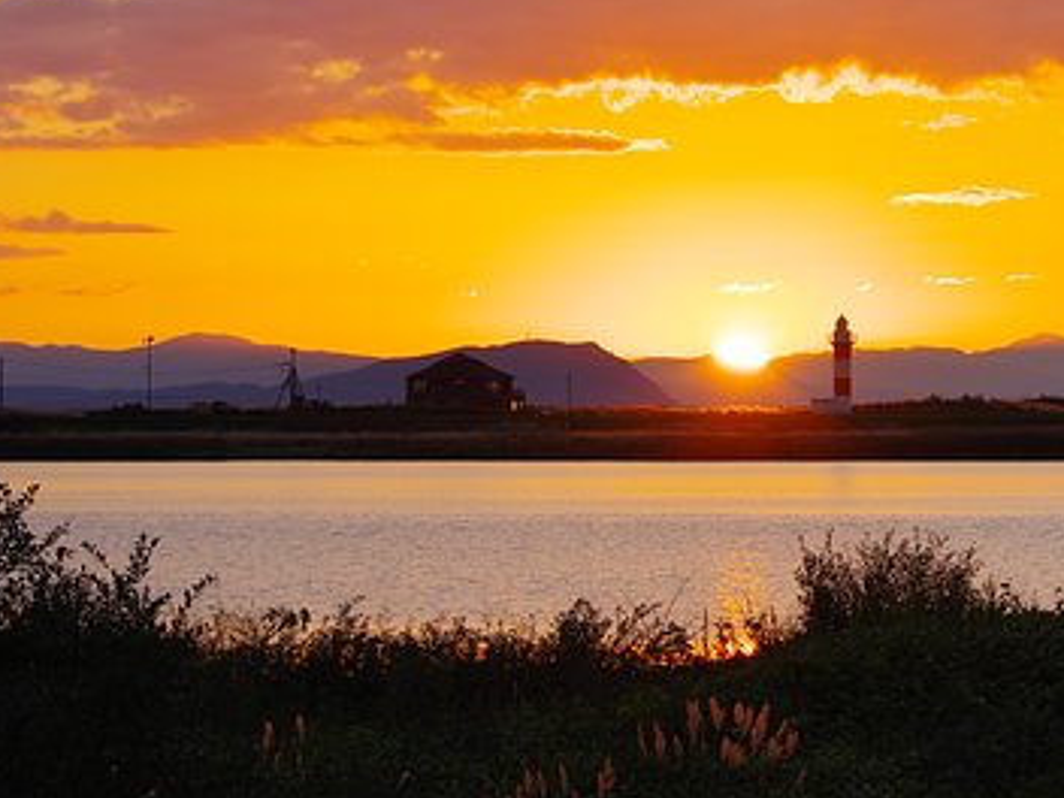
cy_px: 373
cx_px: 759
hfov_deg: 10.7
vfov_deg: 8.1
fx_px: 5656
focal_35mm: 184
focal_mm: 88
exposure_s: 1/60
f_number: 10
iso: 200
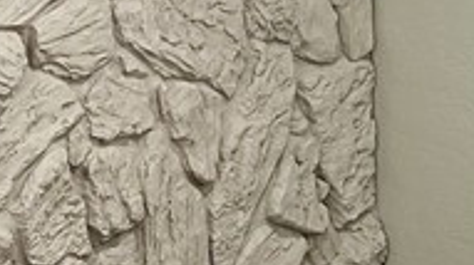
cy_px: 250
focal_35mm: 152
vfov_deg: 7.9
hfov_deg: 13.3
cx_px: 742
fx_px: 1909
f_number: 1.5
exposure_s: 1/112
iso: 125
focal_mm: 5.7
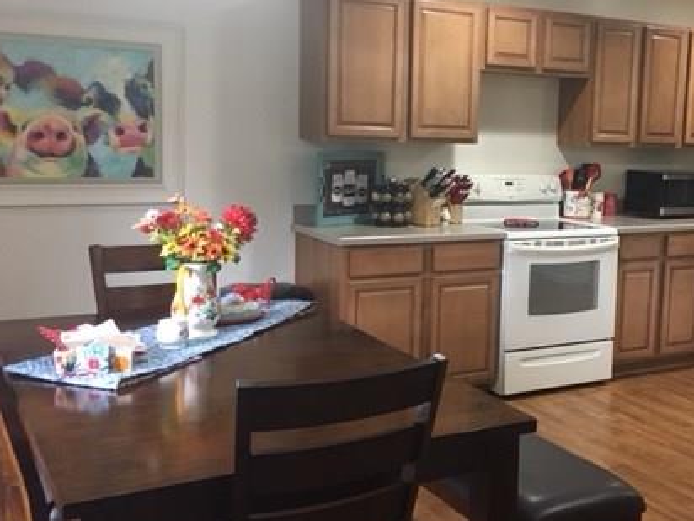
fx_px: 902
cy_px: 243
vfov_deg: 32.2
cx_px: 512
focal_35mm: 45
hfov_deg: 41.0
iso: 160
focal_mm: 4.15
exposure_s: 1/30
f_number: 2.2
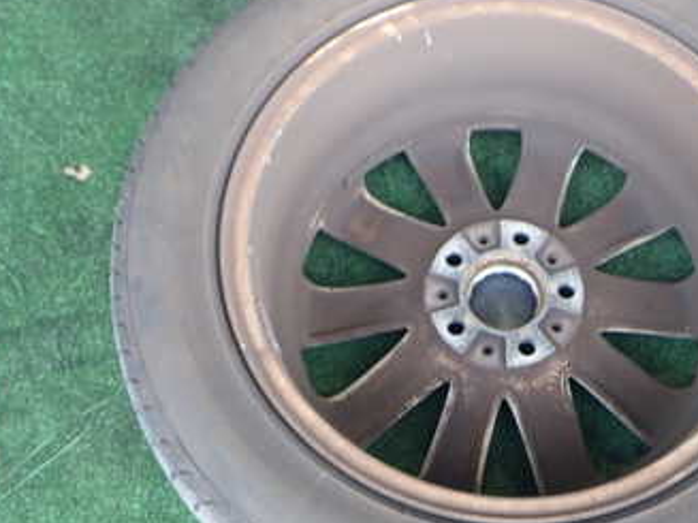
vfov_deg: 26.5
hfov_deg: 34.3
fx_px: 1109
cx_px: 512
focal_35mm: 55
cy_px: 278
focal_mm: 5.4
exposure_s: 1/50
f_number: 2.3
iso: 200
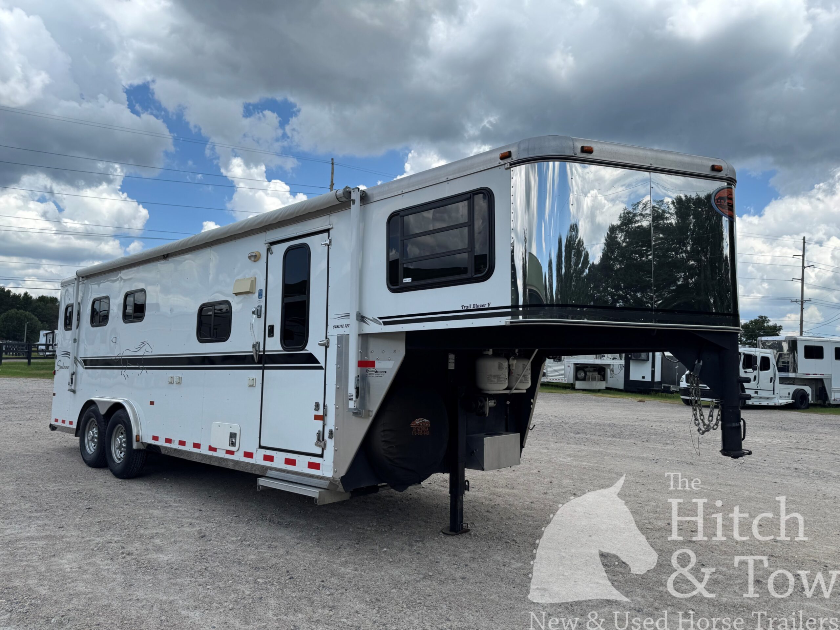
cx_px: 420
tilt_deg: +4.1
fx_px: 582
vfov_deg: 56.8
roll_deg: -2.0
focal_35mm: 24
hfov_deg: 71.6
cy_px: 315
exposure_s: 1/4049
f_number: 1.78
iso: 80
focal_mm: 6.76
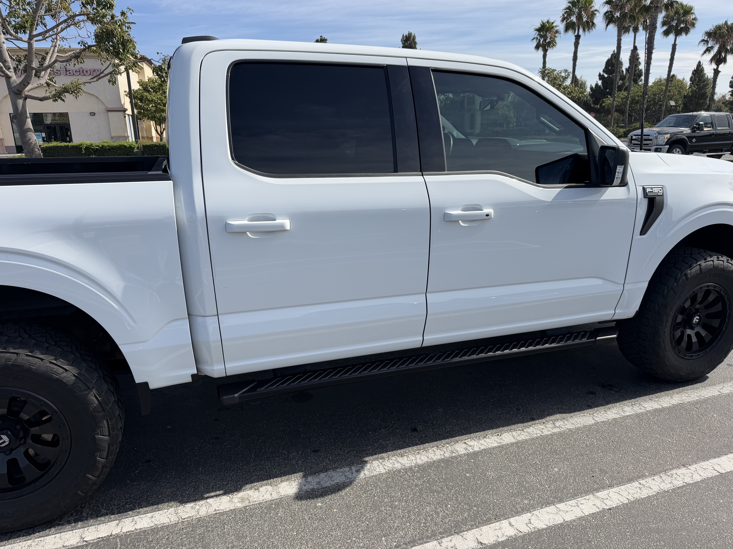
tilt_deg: -13.0
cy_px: 274
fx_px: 508
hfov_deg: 71.6
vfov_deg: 56.8
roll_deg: +1.9
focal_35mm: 24
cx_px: 366
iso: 80
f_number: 1.78
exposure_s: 1/3953
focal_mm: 6.76
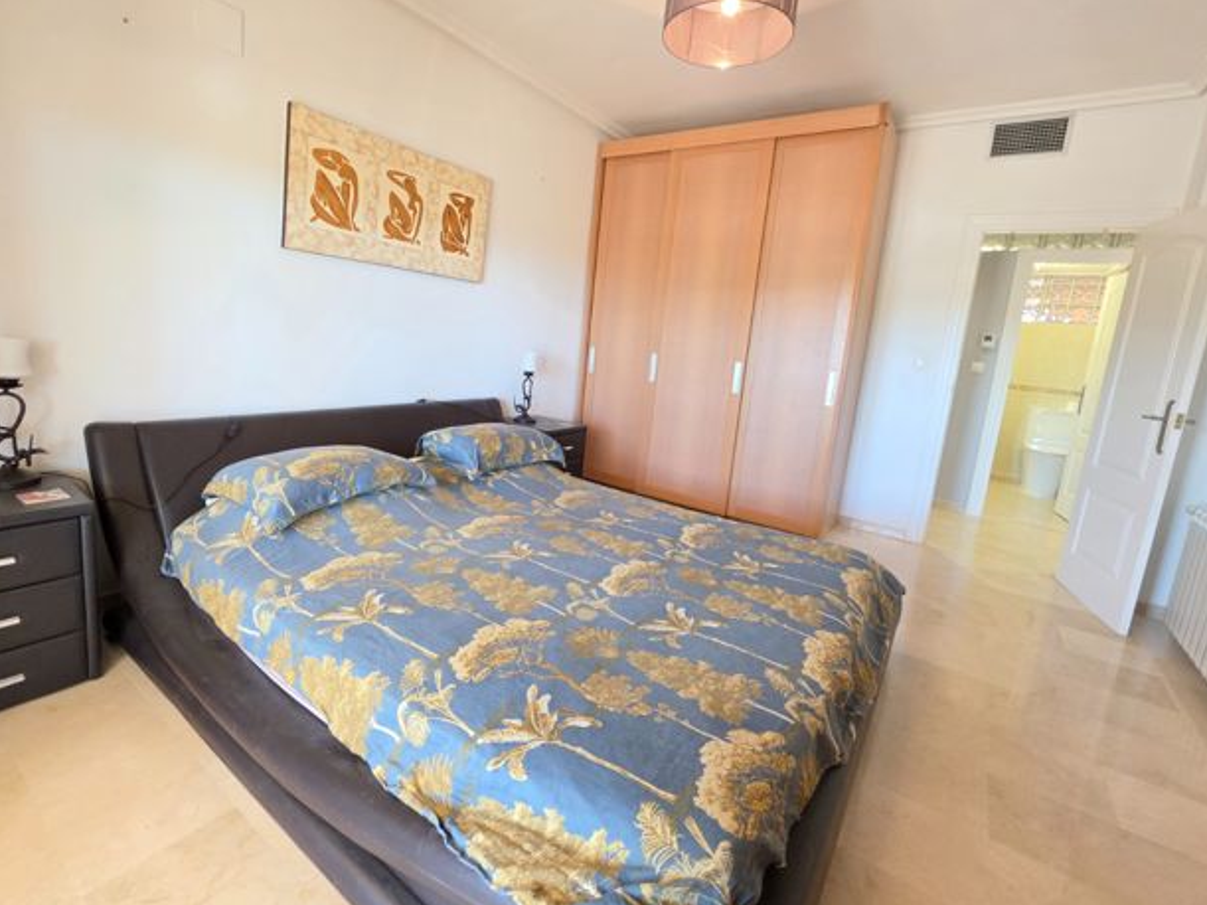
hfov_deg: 98.0
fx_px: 523
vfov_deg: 81.6
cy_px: 421
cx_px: 564
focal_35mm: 15
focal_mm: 2.2
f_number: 1.9
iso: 250
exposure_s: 1/100
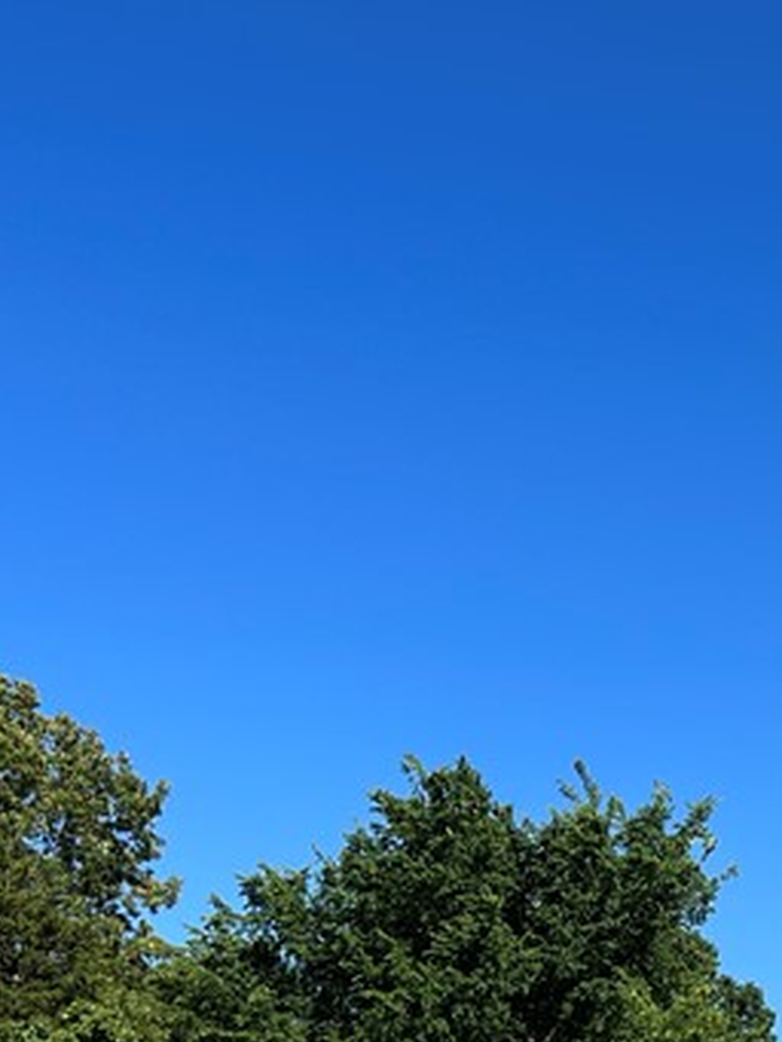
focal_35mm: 78
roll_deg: -1.4
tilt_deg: +4.6
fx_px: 2348
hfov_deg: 18.8
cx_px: 599
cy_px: 1121
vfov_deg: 23.6
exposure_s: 1/5587
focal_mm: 5.7
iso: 50
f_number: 1.5
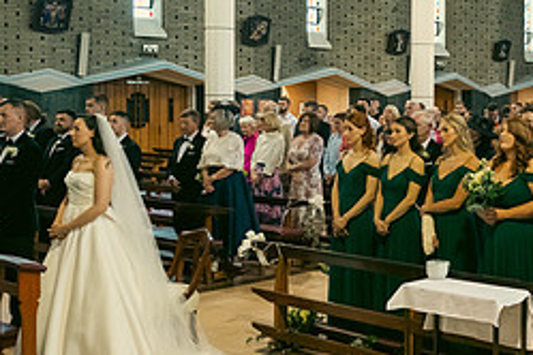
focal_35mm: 63
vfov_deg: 21.5
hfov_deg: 30.3
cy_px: 132
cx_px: 497
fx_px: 933
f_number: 3.5
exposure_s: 1/160
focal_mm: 27
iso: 1000
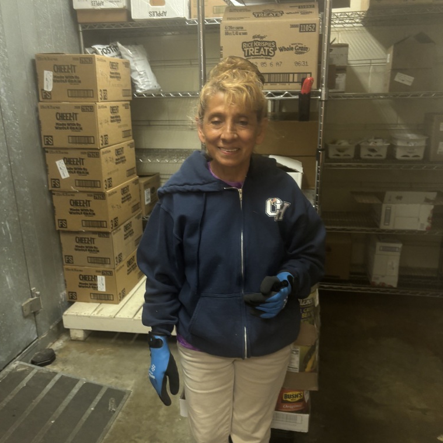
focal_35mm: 31
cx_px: 221
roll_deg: -0.8
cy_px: 240
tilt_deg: -17.9
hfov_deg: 52.5
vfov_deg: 52.5
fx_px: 449
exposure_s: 1/62
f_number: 1.6
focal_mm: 5.96
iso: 80
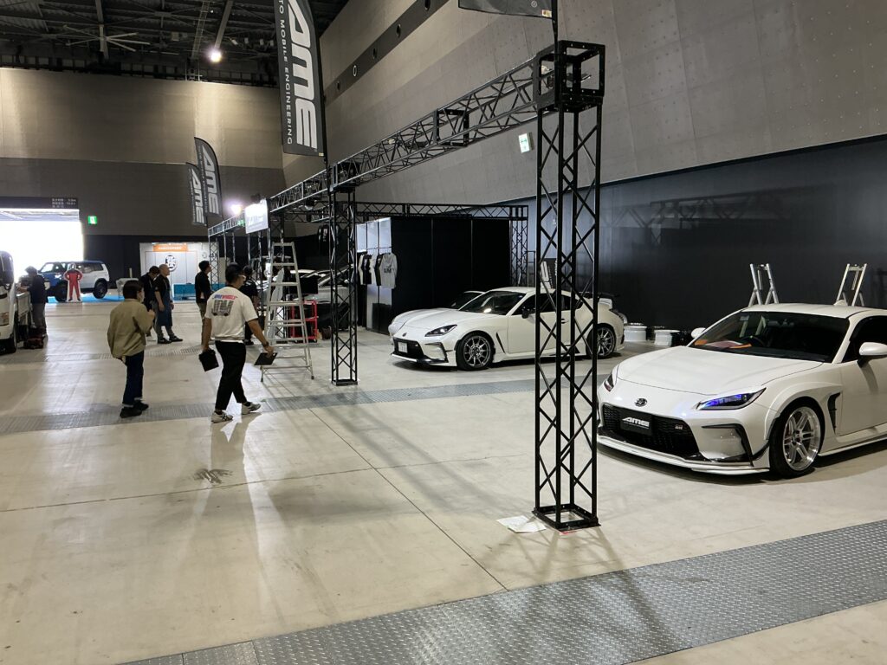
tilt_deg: -5.0
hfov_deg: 61.7
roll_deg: +0.7
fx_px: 743
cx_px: 444
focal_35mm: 29
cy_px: 332
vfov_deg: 48.2
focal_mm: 3
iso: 80
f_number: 1.8
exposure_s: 1/60
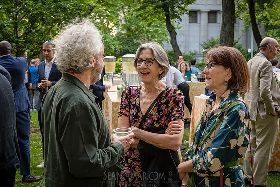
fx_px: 483
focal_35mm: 62
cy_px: 113
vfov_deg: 21.9
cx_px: 145
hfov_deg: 32.3
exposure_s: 1/160
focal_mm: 50
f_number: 5
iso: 1000
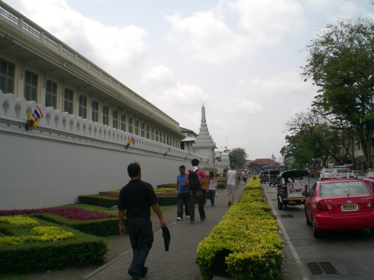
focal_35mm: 38
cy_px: 140
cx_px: 187
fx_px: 411
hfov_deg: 49.0
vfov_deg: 37.7
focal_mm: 6.3
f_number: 4.4
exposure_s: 1/640
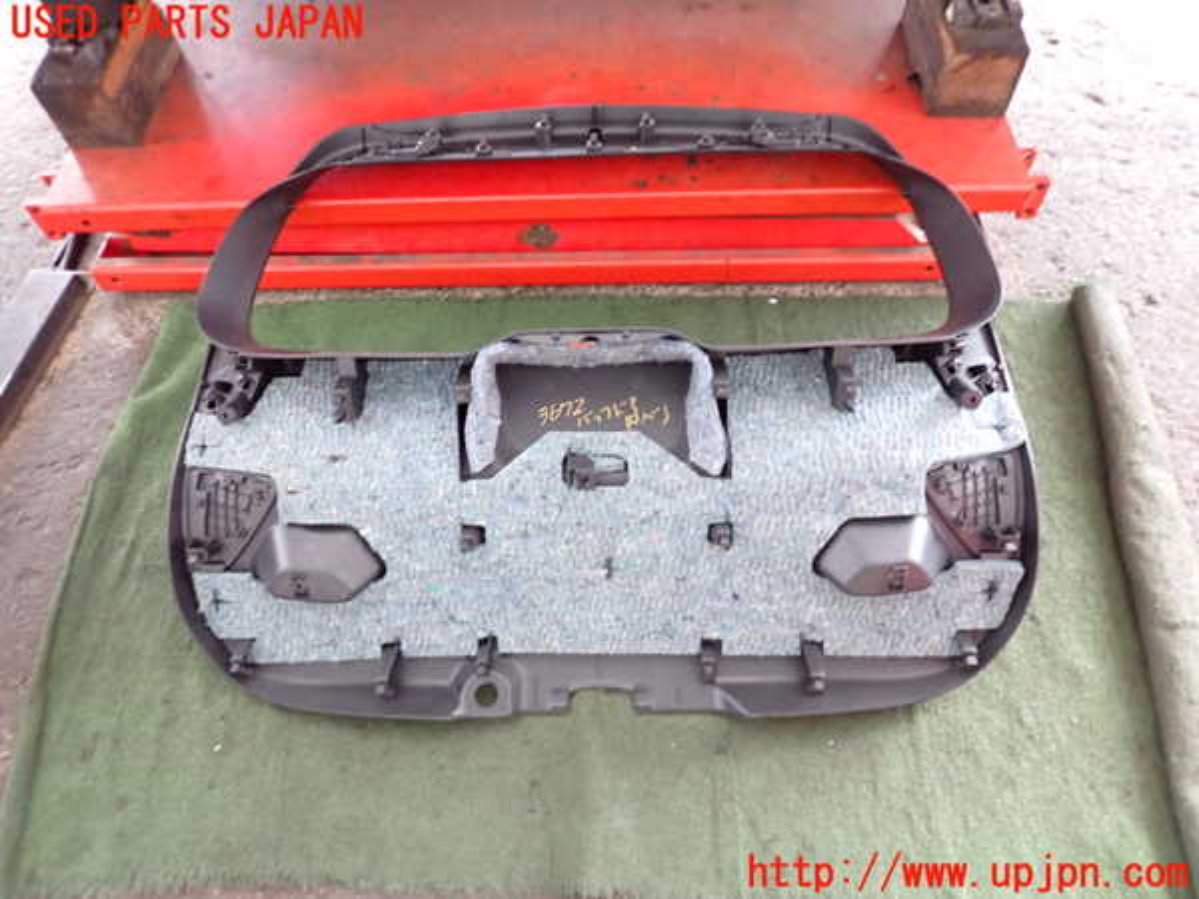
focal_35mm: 25
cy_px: 450
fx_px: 866
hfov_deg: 69.4
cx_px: 600
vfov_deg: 54.9
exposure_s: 1/30
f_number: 2
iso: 800
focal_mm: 4.5
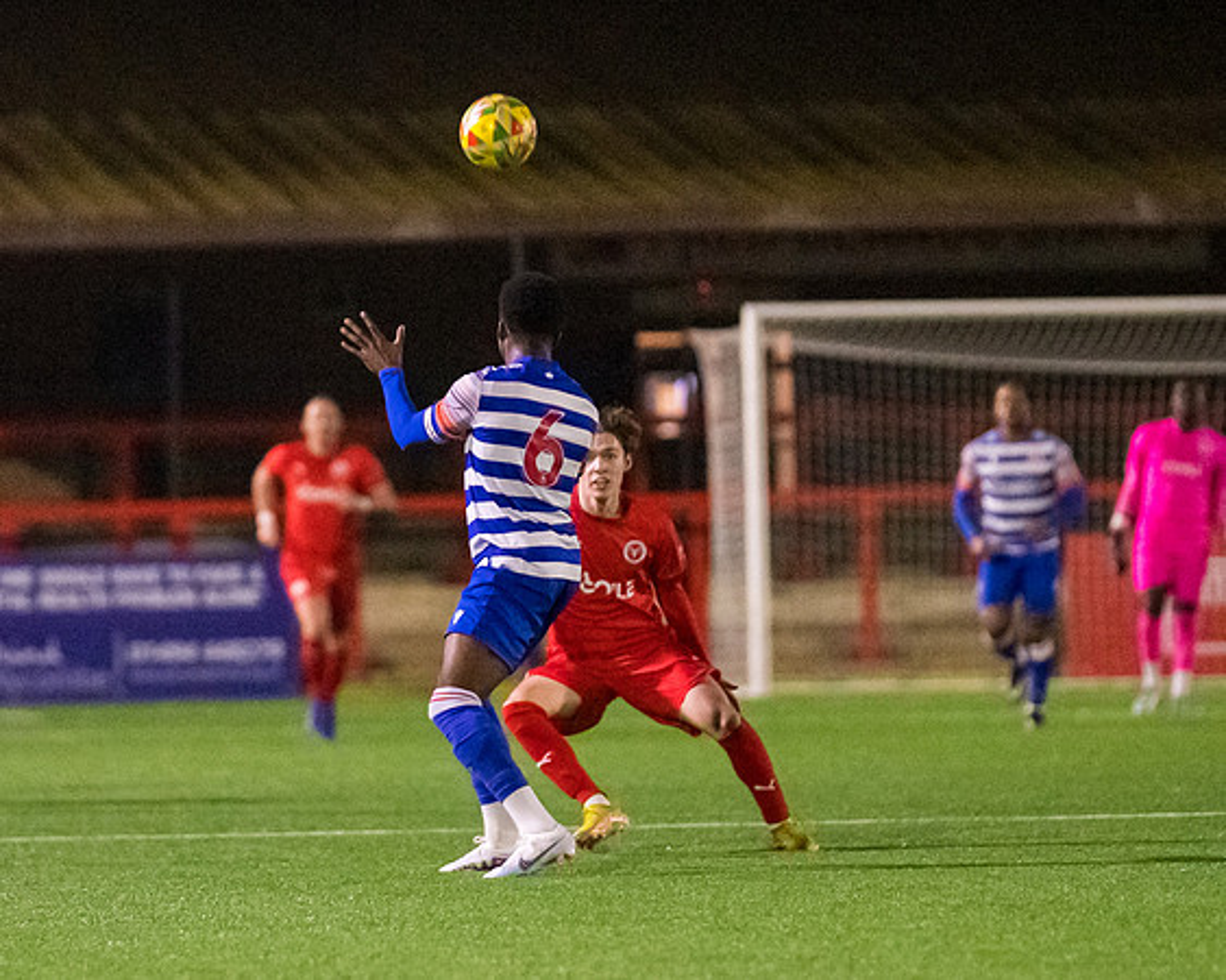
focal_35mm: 436
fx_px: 15822
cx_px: 369
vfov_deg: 3.5
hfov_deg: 4.4
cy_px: 482
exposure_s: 1/1250
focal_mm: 220
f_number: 2.8
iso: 8000
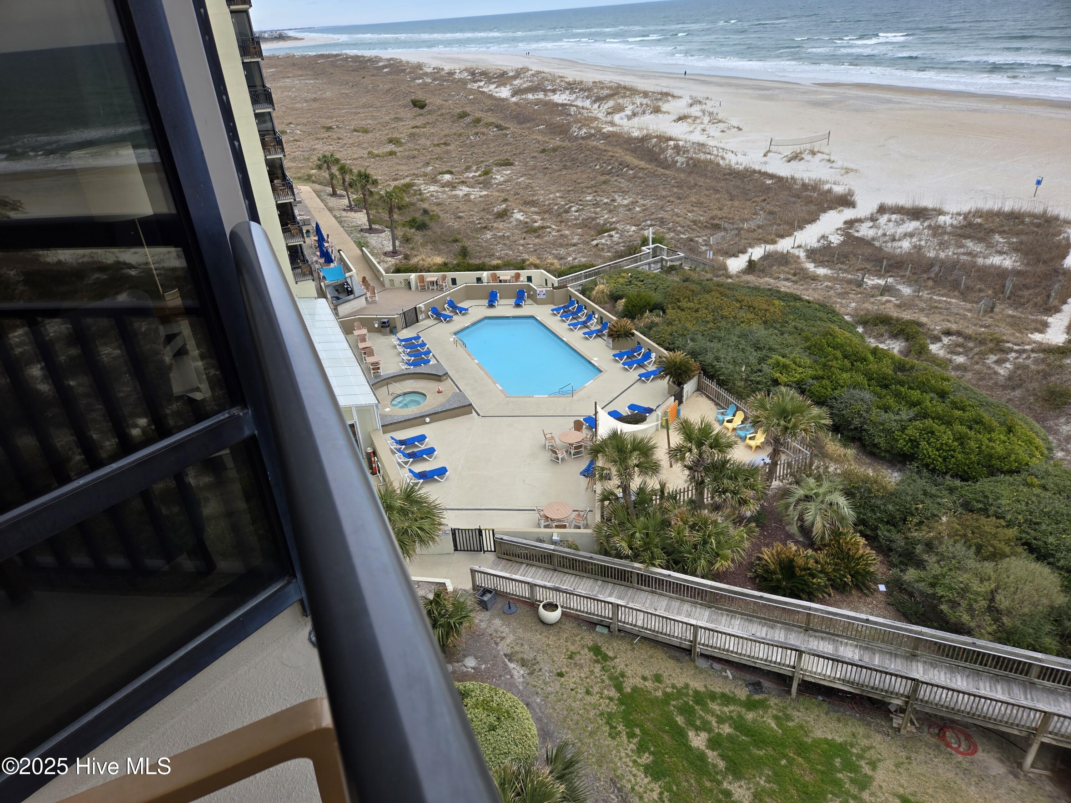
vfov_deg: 58.9
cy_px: 402
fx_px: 712
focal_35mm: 23
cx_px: 536
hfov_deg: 73.9
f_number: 1.8
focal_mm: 5.4
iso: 25
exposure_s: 1/599
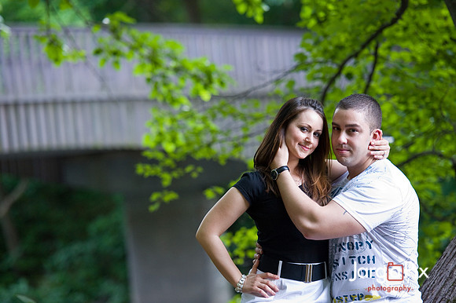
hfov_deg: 13.3
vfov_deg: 8.8
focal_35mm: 155
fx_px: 1962
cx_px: 228
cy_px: 152
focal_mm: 155
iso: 2000
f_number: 3.2
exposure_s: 1/100
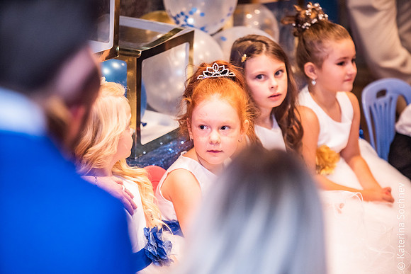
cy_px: 137
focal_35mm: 153
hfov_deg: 13.4
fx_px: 1747
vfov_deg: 9.0
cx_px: 206
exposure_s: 1/200
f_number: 2.8
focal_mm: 153
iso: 3200
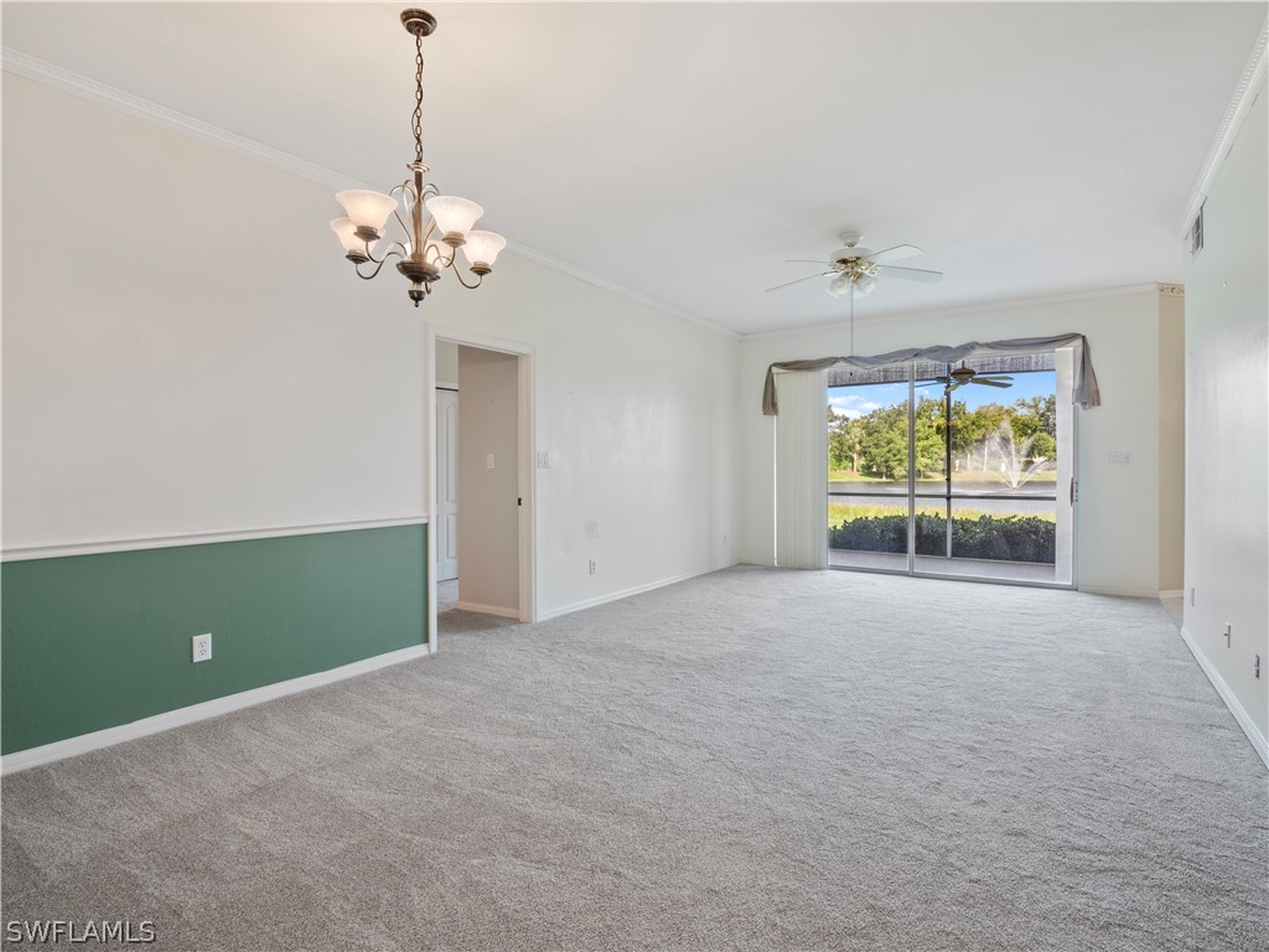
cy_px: 476
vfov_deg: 78.1
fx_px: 587
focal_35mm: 16
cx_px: 634
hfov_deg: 94.5
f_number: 7.1
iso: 200
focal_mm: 8
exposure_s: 1/5
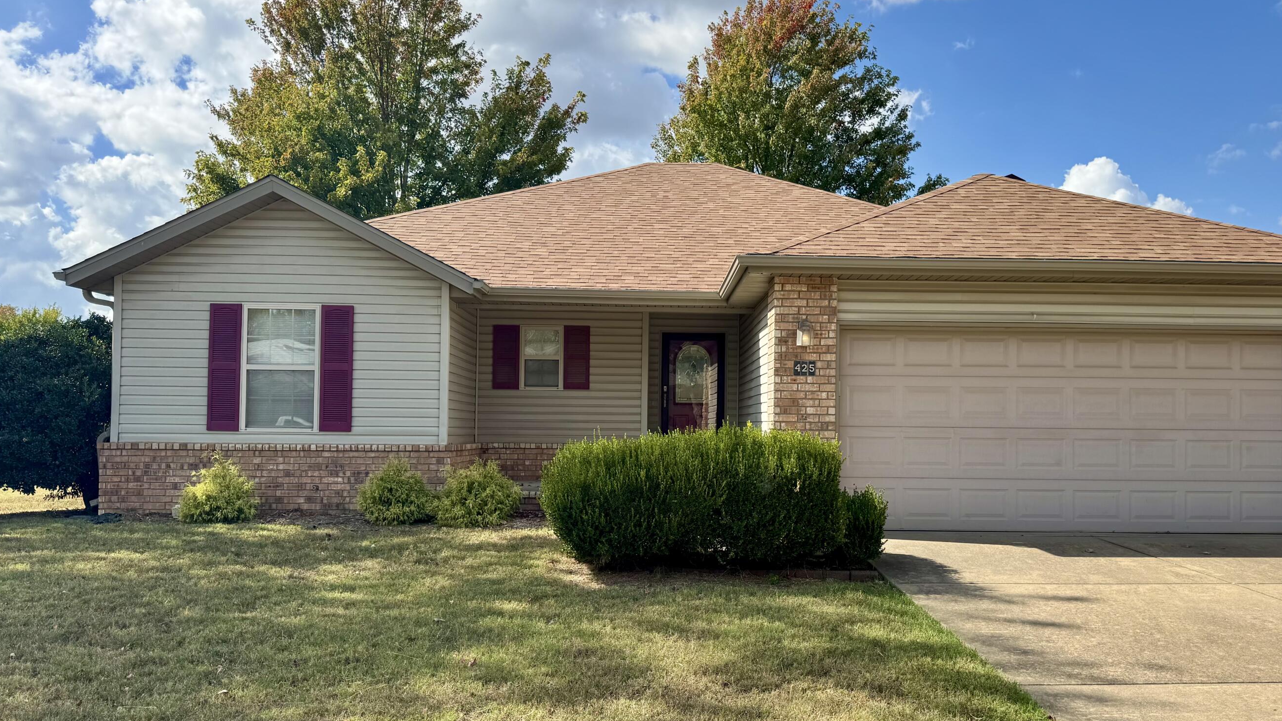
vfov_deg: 38.9
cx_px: 706
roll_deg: -1.1
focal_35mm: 30
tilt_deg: +0.3
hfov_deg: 64.2
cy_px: 400
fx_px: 1020
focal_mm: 6.76
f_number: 1.78
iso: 80
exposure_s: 1/2331
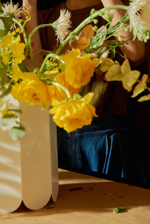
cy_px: 37
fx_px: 556
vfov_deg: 22.5
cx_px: 47
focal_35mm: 89
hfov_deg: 15.3
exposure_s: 1/160
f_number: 5.6
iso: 800
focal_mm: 48
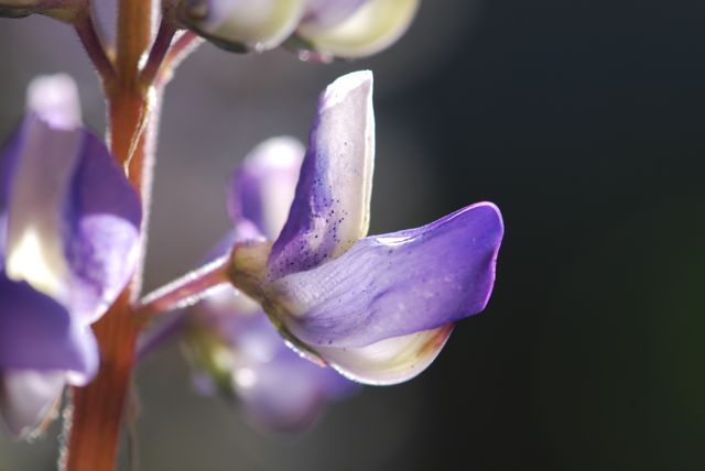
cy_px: 236
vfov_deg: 8.7
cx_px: 352
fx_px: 3087
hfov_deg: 13.0
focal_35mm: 158
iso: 140
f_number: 8
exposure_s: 1/125
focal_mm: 105
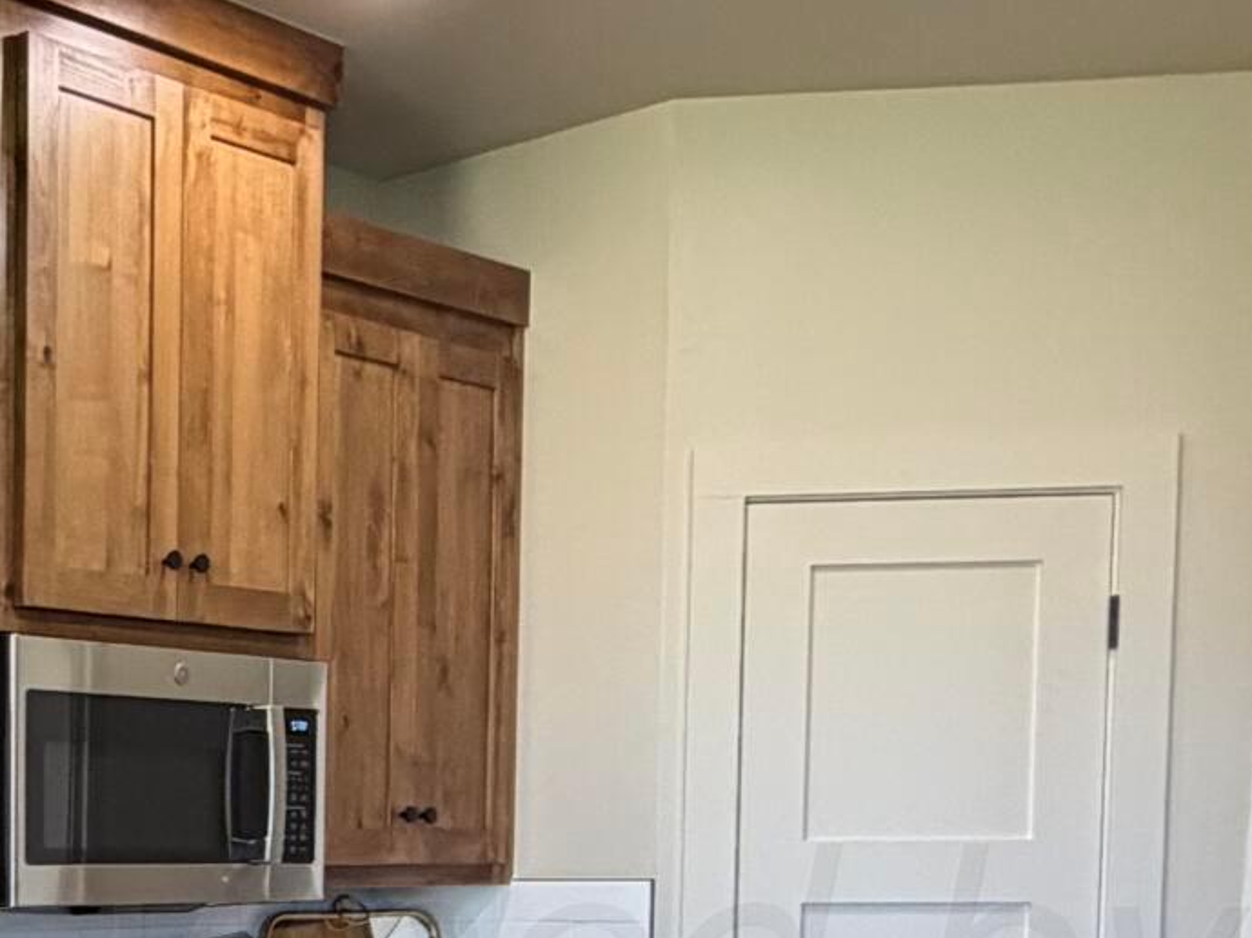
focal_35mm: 61
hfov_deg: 28.0
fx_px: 2205
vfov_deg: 22.8
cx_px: -225
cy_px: 983
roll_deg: -0.2
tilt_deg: -3.8
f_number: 2.2
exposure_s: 1/60
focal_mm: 2.22
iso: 200
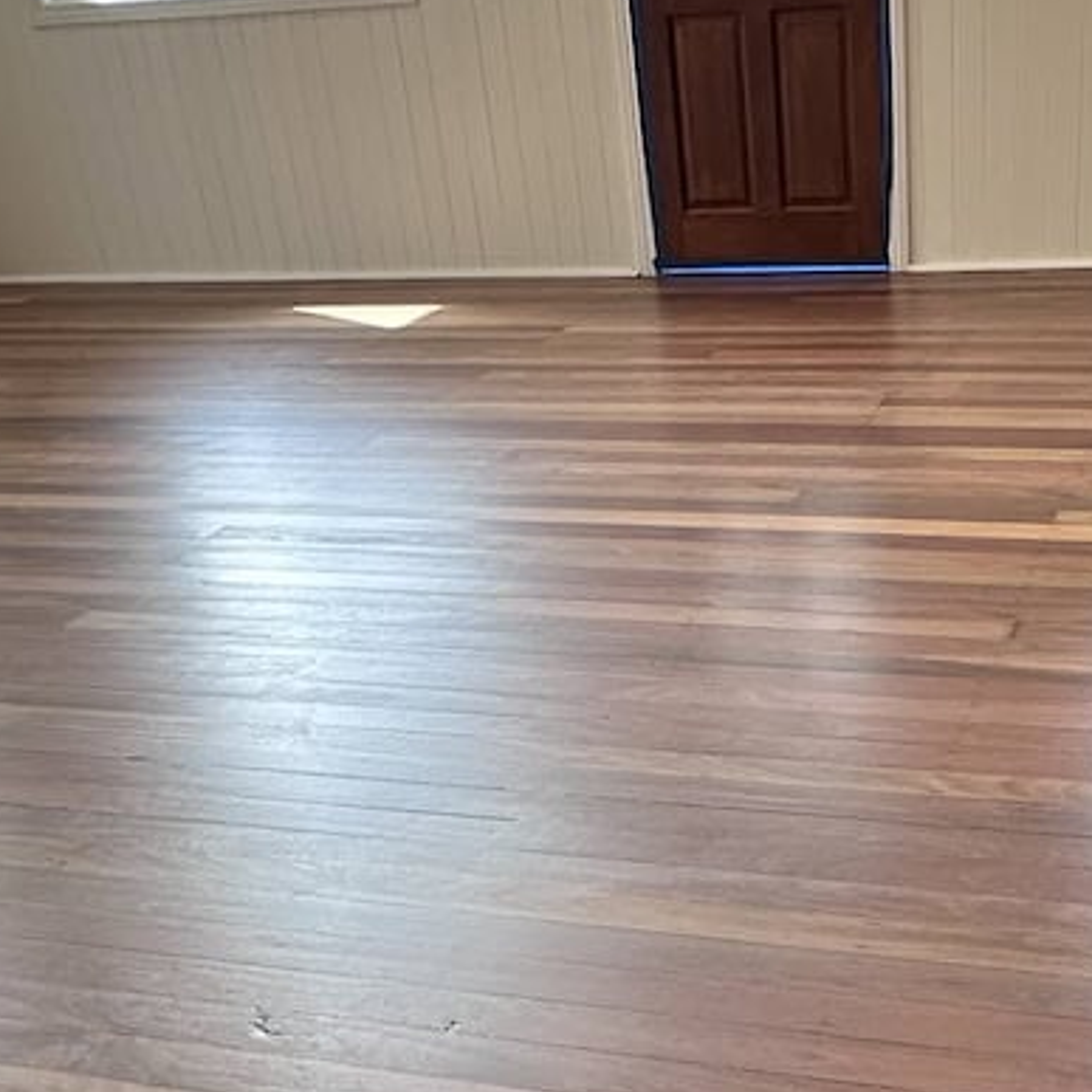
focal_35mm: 48
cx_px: 762
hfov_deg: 34.9
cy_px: 955
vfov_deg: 33.7
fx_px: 1713
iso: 125
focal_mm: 2.2
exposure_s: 1/100
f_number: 2.2
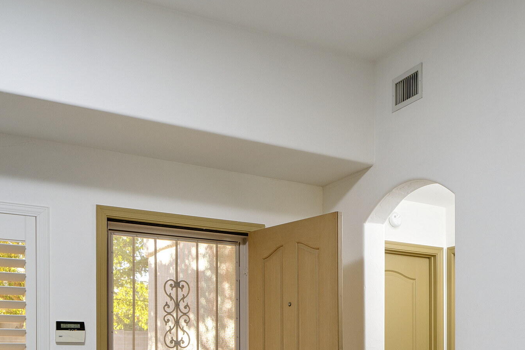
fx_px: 671
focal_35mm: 46
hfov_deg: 40.9
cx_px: 423
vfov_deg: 27.3
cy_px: 361
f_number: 7.1
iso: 200
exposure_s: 1/20
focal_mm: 22
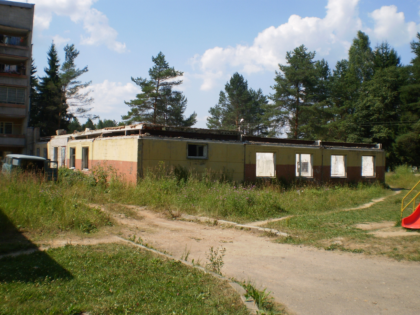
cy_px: 158
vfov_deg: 39.7
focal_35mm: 36
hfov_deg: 51.4
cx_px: 210
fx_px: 437
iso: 64
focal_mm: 6.3
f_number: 4.6
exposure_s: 1/640
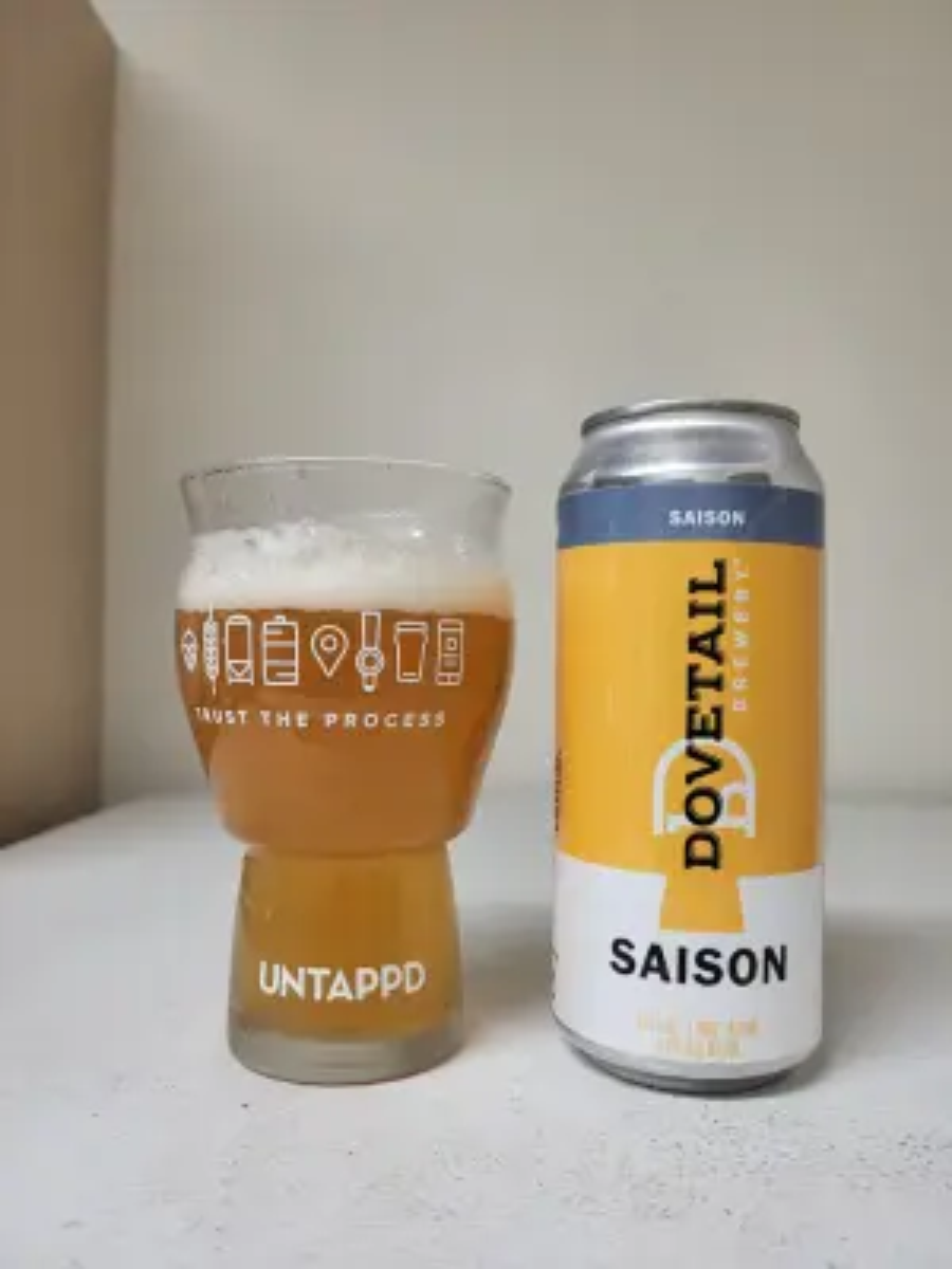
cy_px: 634
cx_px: 476
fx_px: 953
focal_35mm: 26
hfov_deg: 53.1
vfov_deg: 67.3
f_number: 1.8
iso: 200
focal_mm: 5.4
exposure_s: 1/55
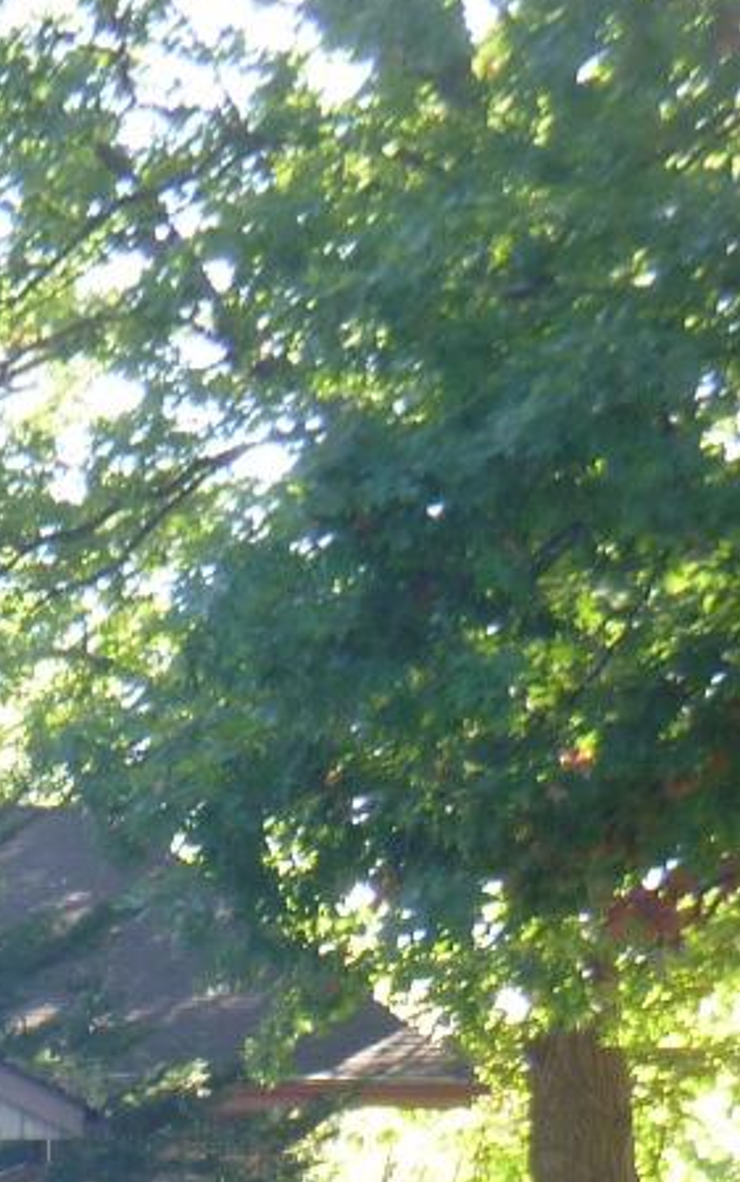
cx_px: -1030
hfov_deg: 9.7
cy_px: 1235
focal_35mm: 119
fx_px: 3836
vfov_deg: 17.1
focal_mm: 6.3
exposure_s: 1/30
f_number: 3.5
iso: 100
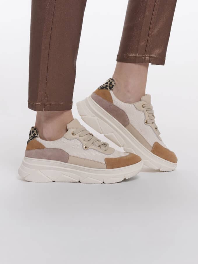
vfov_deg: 26.7
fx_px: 557
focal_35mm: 73
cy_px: 134
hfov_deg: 20.2
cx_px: 99
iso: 125
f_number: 8
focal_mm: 67
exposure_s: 1/160
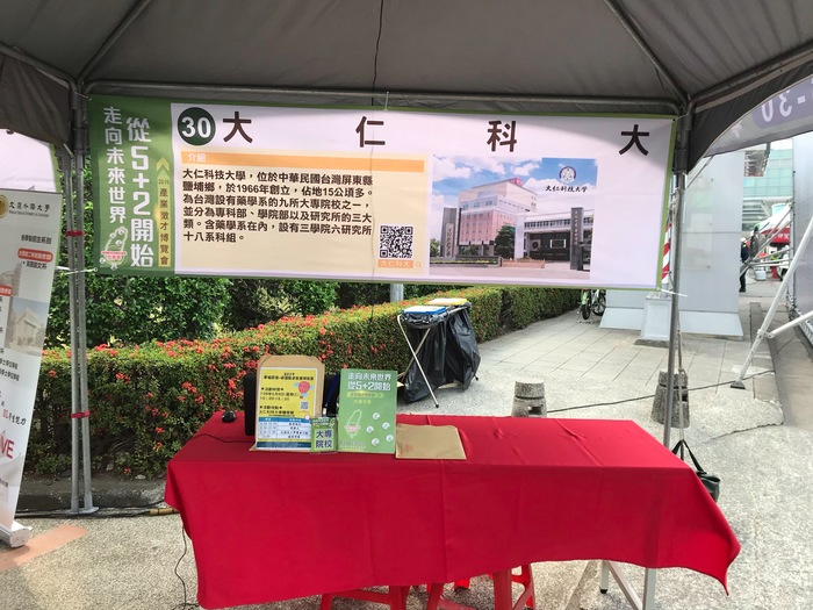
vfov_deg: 49.7
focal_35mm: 28
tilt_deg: -5.7
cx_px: 406
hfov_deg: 63.4
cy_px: 305
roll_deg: +1.0
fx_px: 658
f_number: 1.8
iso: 20
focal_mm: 3.99
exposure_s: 1/476
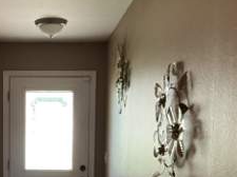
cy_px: 152
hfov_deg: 30.4
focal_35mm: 62
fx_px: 424
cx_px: 43
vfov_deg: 23.1
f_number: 1.8
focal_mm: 3
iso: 200
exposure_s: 1/60
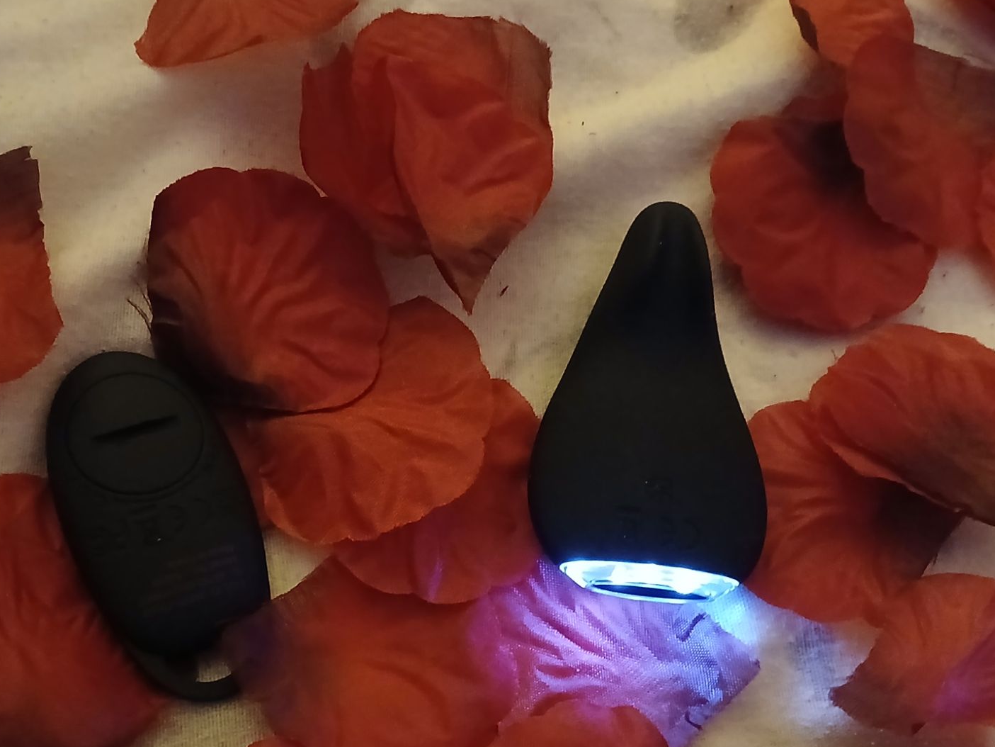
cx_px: 426
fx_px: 1064
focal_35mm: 37
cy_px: 478
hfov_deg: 50.0
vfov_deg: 38.4
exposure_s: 1/10
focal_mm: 3.98
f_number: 1.8
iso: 2000
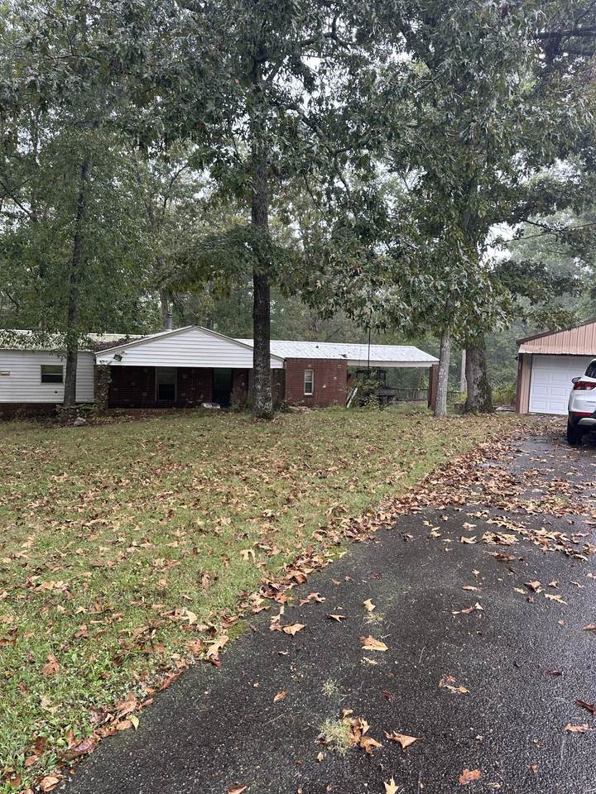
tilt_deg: -2.4
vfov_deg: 71.6
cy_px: 397
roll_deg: -3.4
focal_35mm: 24
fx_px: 551
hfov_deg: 56.8
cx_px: 298
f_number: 1.78
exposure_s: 1/121
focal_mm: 6.86
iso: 100
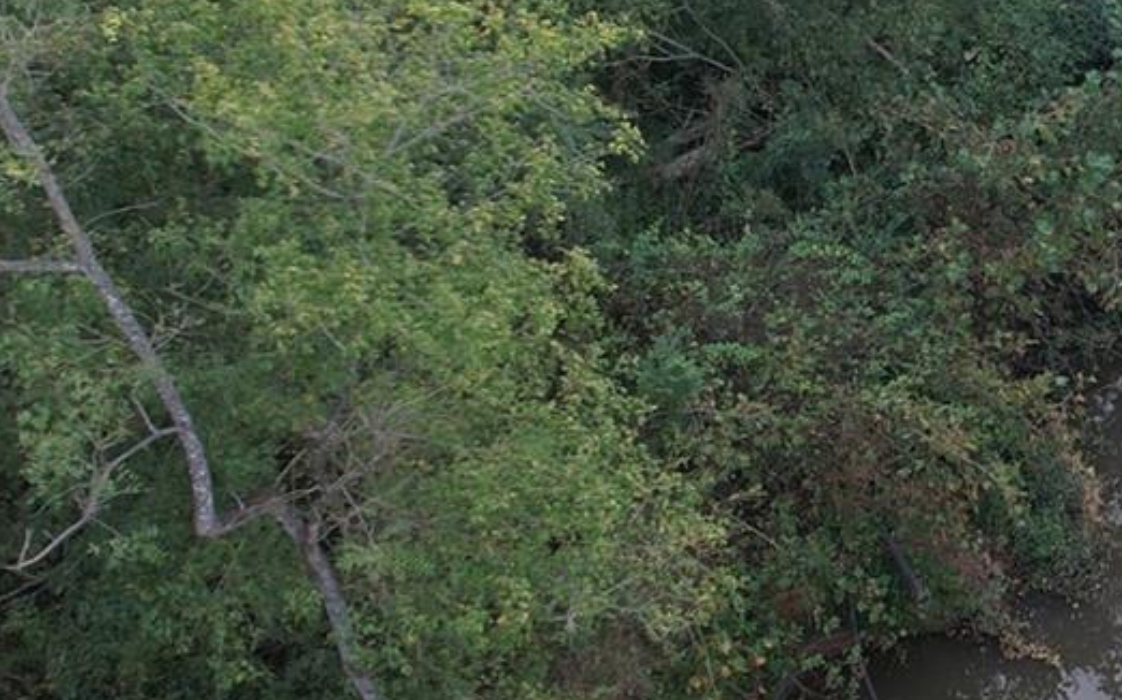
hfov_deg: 21.3
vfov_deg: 14.6
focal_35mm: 88
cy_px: 14
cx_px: 1462
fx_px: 2690
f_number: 2.8
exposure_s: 1/200
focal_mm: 8.38
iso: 100
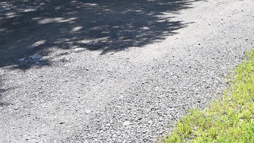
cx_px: 168
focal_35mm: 66
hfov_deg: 31.7
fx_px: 444
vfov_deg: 17.4
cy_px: -28
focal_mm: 20
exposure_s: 1/250
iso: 110
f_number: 5.6
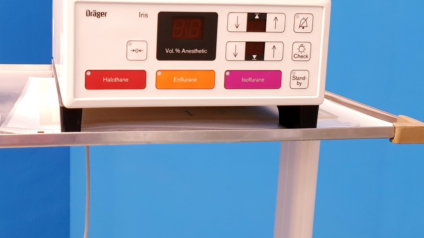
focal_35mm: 42
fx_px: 472
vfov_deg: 27.9
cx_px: 123
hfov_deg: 47.1
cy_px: 55
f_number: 2.4
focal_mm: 4.3
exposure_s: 1/50
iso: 250
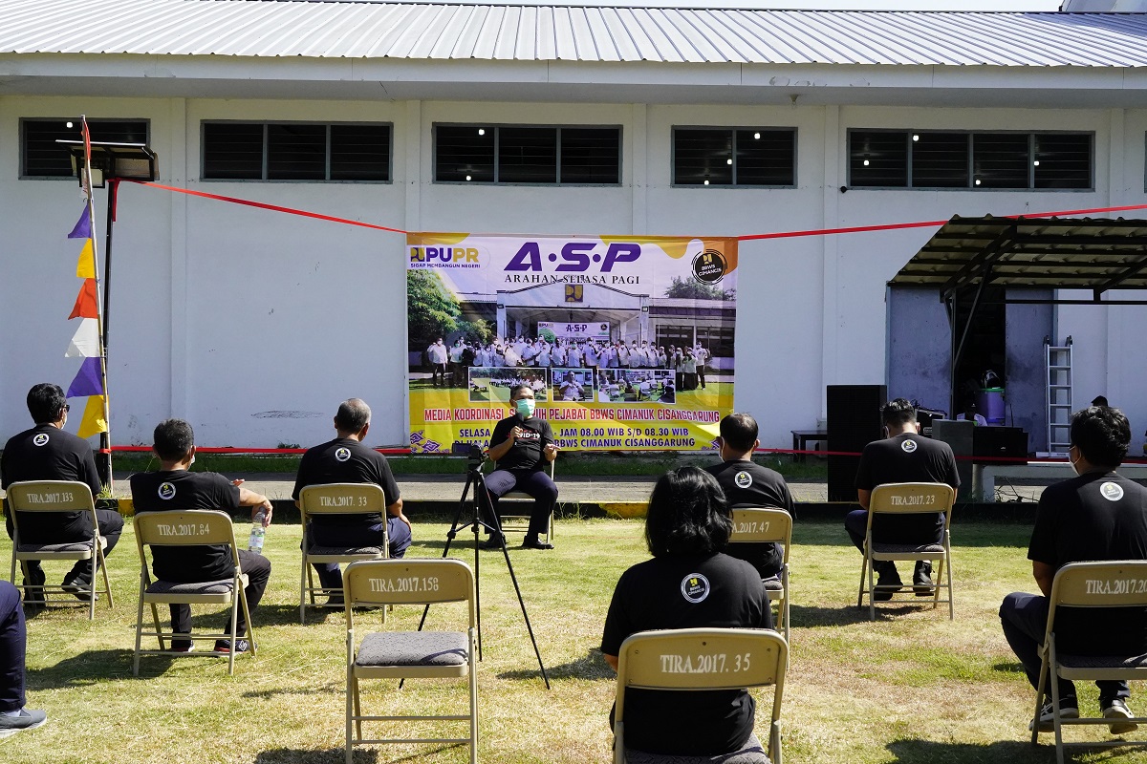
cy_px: 382
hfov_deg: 39.6
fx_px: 1593
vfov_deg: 27.0
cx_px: 574
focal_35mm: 50
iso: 6400
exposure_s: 1/4000
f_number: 10
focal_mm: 50
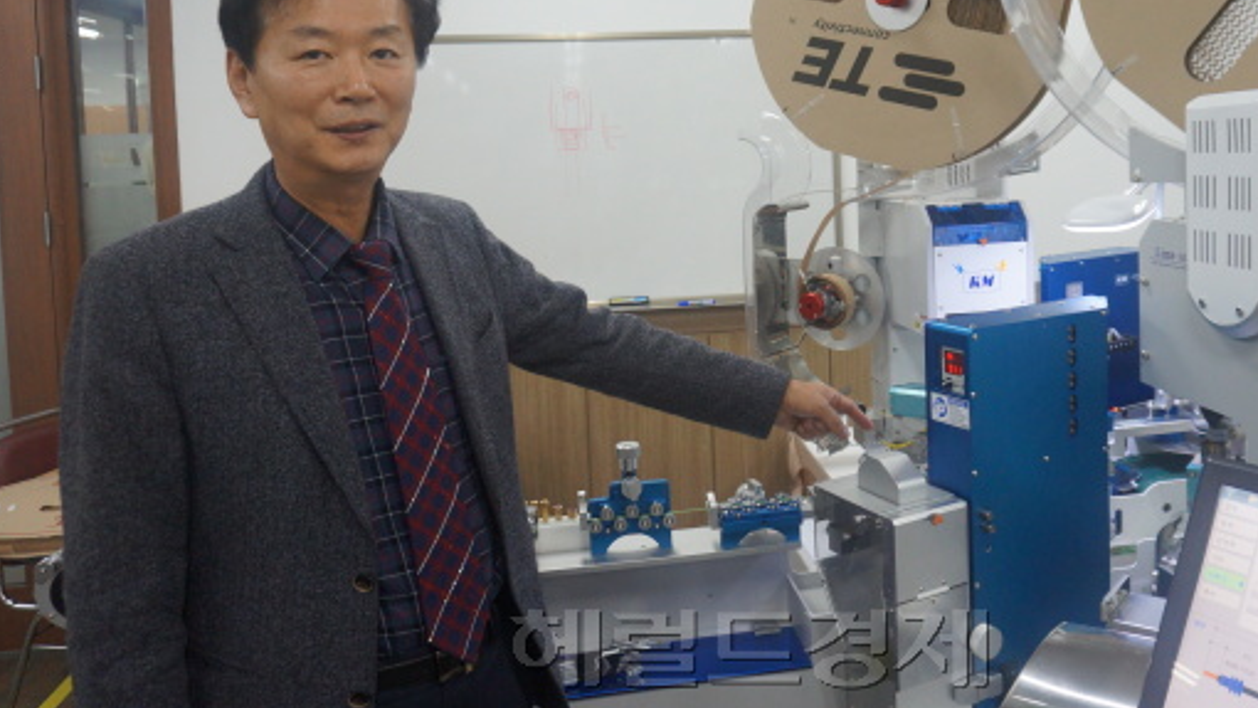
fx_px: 1068
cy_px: 196
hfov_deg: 60.6
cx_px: 747
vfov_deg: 36.0
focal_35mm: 32
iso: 800
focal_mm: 16
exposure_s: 1/160
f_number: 4
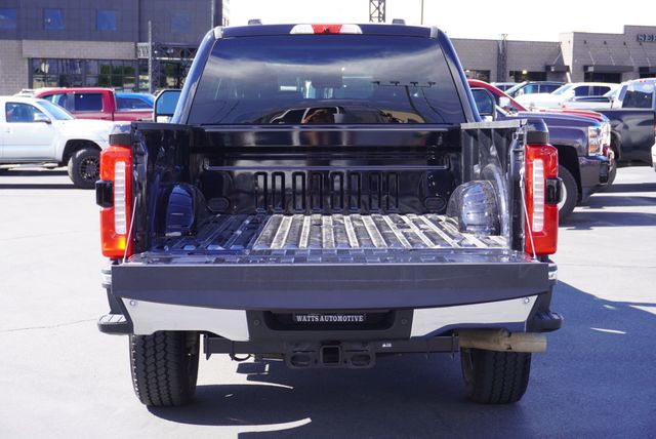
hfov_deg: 33.4
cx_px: 328
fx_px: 1094
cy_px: 220
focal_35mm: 60
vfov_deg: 22.7
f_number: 6.3
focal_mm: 40
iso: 100
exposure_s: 1/80
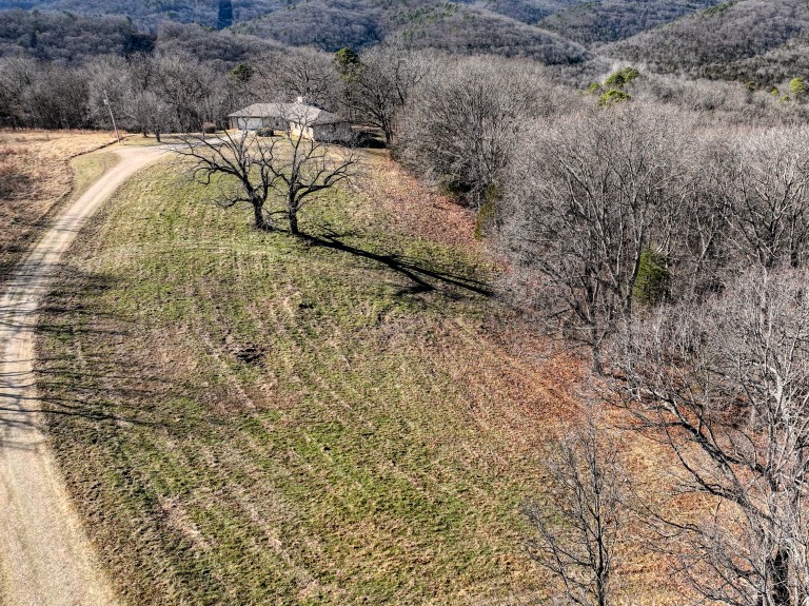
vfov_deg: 44.1
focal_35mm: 32
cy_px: 329
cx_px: 533
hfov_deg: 55.8
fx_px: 747
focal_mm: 12.3
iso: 160
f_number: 2.8
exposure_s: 1/1600
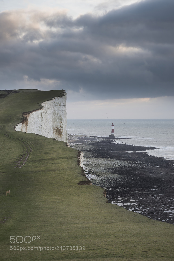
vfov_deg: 23.9
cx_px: 87
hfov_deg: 16.1
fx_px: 616
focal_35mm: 85
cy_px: 130
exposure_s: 1/80
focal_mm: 85
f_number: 11
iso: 500
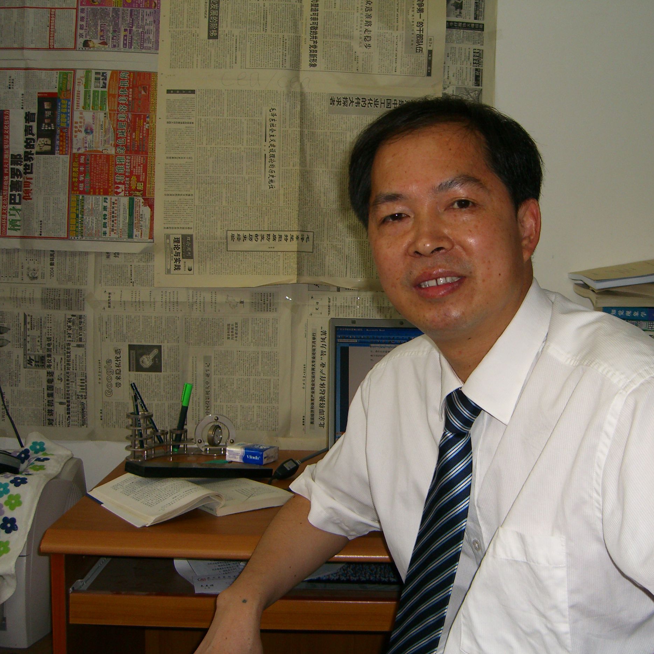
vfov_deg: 37.6
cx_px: 415
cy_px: 328
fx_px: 962
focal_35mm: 45
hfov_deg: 37.3
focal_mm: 7.9
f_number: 2.8
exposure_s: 1/60
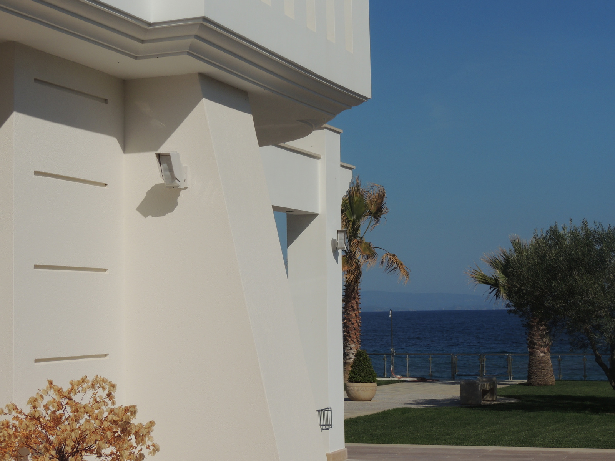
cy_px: 230
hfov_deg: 27.8
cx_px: 308
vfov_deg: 21.0
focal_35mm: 70
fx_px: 1244
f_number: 5.4
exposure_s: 1/1600
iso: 100
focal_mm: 12.4
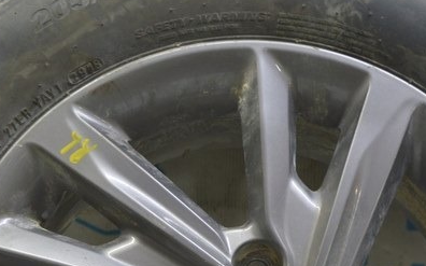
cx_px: 190
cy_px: 335
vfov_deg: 14.4
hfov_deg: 23.8
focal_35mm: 87
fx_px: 1009
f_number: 5.6
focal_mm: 22
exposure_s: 1/20
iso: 400
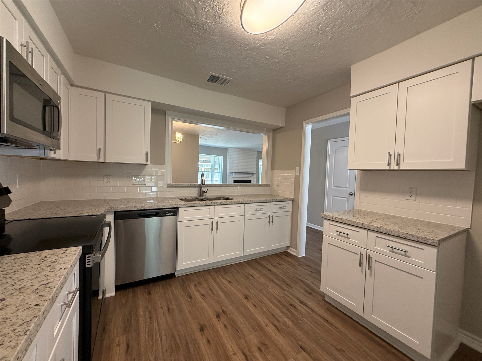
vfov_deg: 85.7
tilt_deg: -1.8
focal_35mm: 14
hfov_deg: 102.1
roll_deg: -2.2
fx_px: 195
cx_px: 241
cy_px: 180
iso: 200
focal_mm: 2.22
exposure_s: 1/120
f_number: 2.2
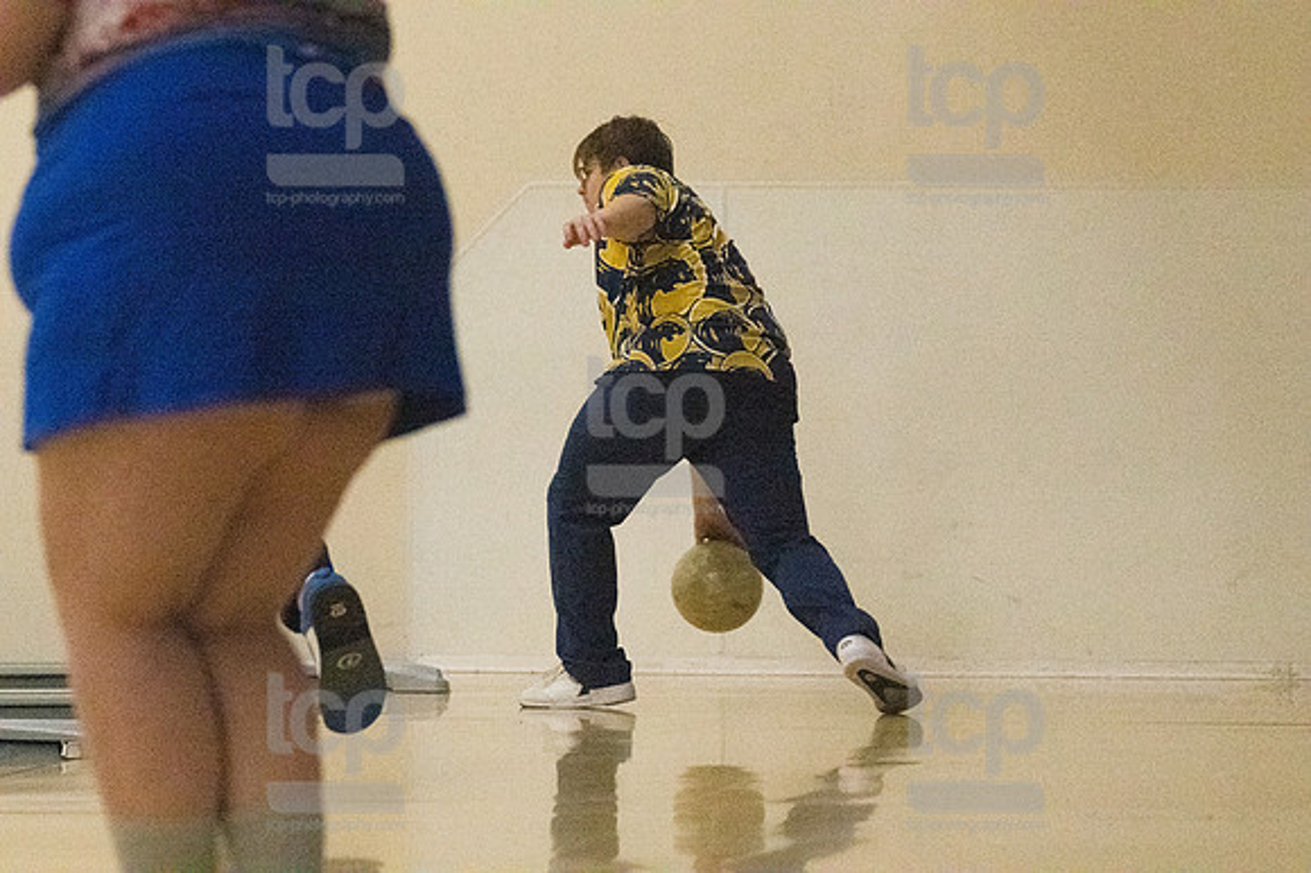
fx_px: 7352
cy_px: 436
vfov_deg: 6.8
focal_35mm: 202
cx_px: 656
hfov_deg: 10.2
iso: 10000
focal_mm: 135
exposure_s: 1/1250
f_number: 4.5
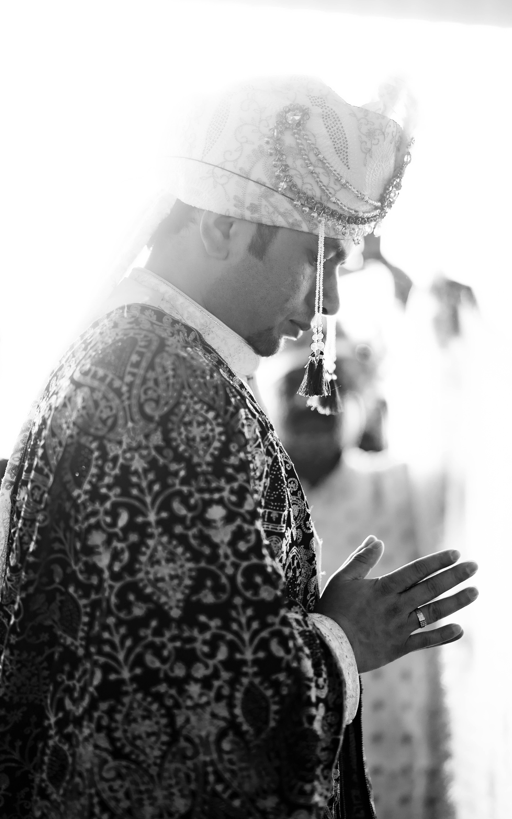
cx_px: 262
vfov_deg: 23.8
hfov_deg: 15.0
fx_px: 1942
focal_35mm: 87
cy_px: 410
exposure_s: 1/400
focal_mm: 85
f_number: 1.8
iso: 200
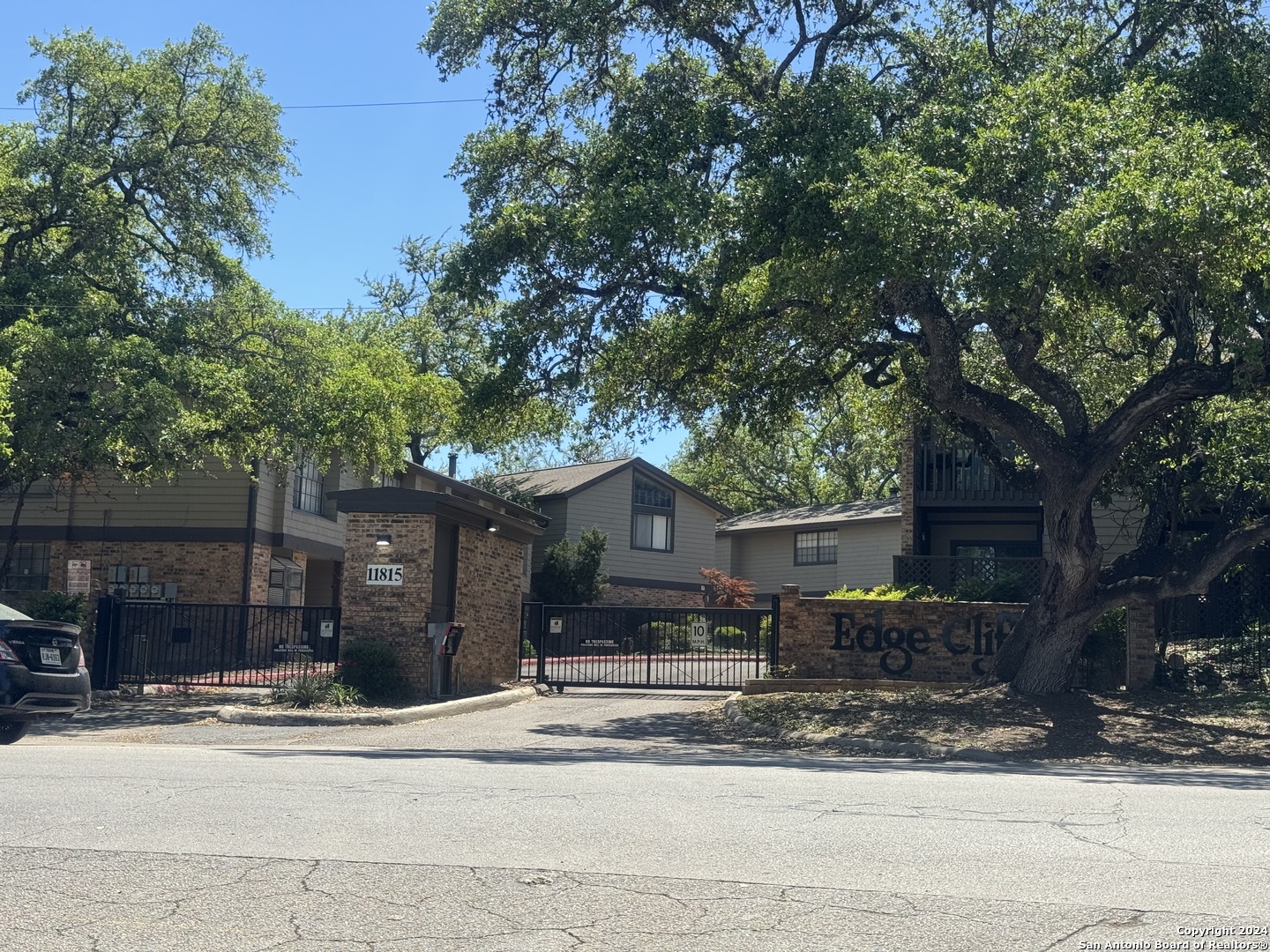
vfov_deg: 30.3
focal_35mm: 48
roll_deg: -2.1
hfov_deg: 39.7
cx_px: 635
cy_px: 476
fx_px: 1761
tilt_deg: +7.5
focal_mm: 6.86
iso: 64
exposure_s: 1/2110
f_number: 1.78
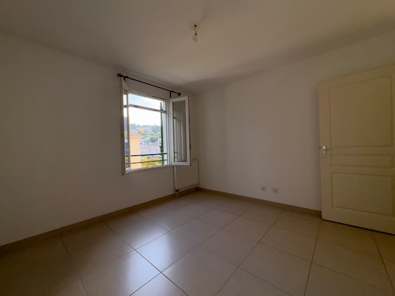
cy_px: 148
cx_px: 198
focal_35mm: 14
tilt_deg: +0.0
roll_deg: +2.1
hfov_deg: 102.1
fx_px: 160
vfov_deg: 85.7
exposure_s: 1/383
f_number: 2.2
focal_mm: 2.22
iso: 32
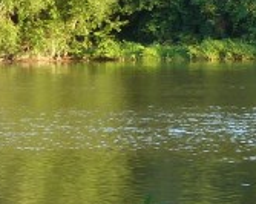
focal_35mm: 288
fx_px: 2178
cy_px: 103
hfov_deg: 6.7
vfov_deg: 5.4
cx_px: 210
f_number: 3.8
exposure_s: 1/40
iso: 80
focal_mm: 7.9
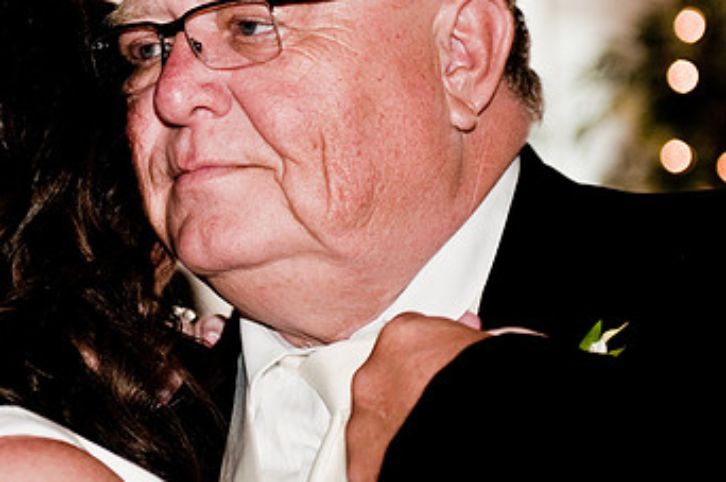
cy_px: 131
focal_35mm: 178
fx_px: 3585
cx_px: 151
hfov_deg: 11.5
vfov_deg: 7.7
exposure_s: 1/60
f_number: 2.8
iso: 200
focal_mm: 70
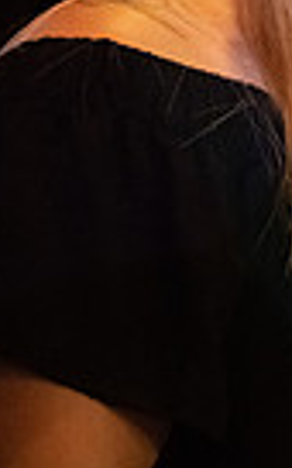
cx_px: 948
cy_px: 74
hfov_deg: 5.6
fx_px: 2776
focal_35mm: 218
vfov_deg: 9.6
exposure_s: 1/60
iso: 12800
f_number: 1.8
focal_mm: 50
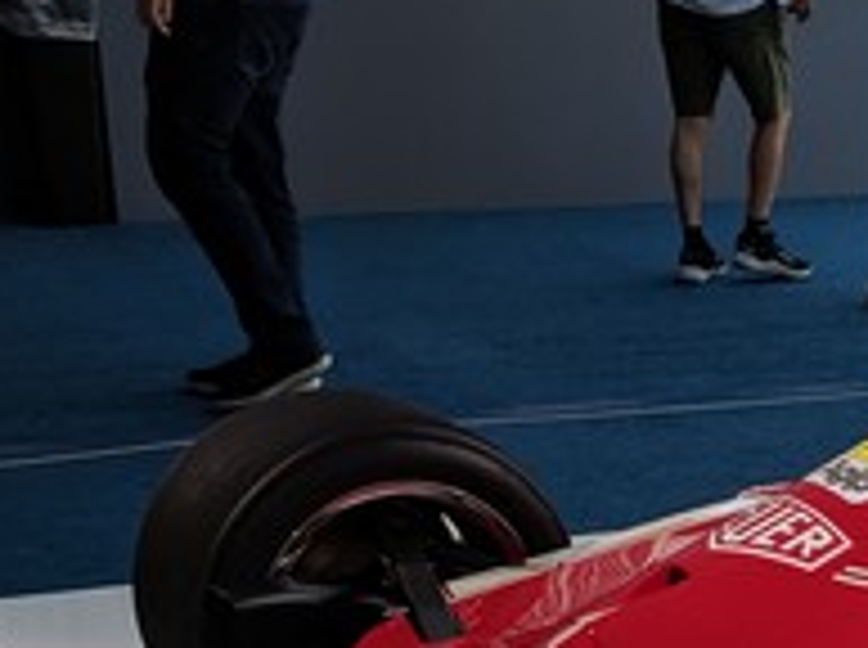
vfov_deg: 13.0
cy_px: 927
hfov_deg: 16.7
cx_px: 1277
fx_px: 2703
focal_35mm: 108
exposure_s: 1/831
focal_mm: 4.67
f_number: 2
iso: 69
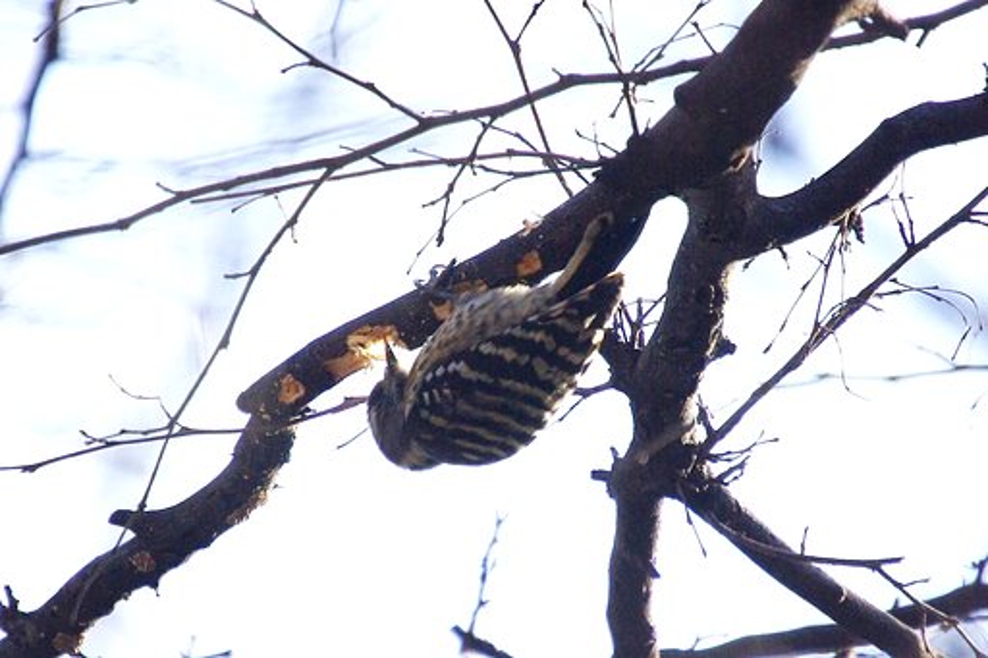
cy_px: 329
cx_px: 494
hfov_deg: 2.8
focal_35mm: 750
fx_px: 20576
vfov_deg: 1.8
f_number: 6.7
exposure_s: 1/500
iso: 200
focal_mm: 500
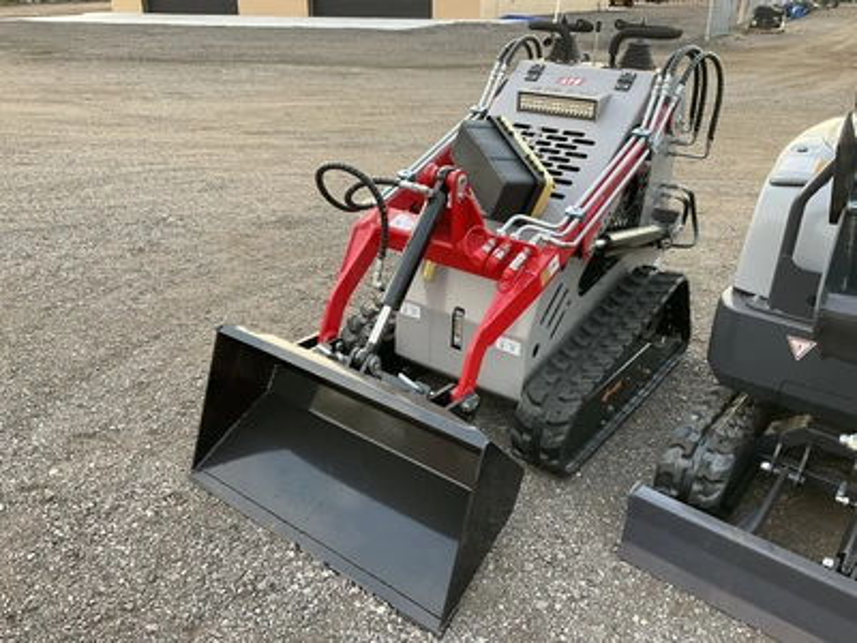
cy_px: 322
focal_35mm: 29
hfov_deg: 61.7
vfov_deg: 48.2
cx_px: 428
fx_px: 718
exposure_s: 1/122
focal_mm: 3
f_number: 1.8
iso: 50
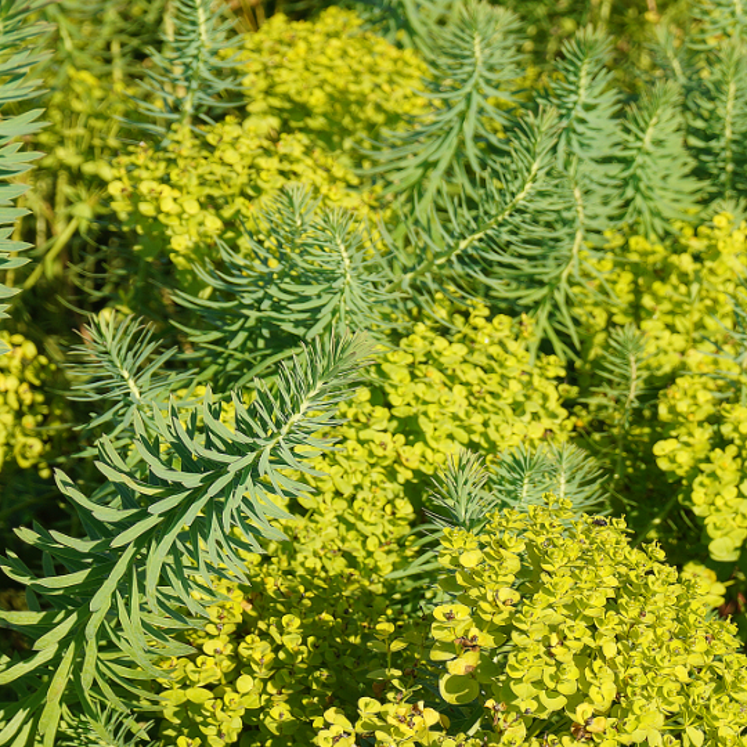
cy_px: 404
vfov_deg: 11.2
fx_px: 3807
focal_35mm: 156
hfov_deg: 11.2
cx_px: 454
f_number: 9
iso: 100
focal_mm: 55
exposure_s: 1/160
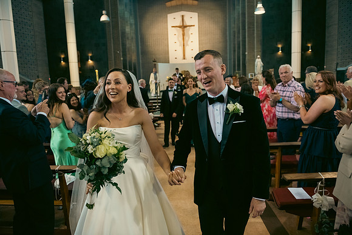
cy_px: 118
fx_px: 235
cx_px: 176
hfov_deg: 73.7
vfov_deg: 53.2
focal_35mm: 24
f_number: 3.5
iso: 1000
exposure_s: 1/160
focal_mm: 24
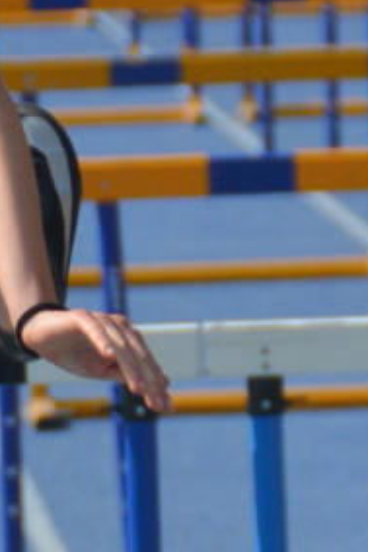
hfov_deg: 1.0
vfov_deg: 1.5
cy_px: 428
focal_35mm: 1354
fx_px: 20779
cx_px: -81
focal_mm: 125
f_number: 6.3
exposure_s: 1/1600
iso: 400
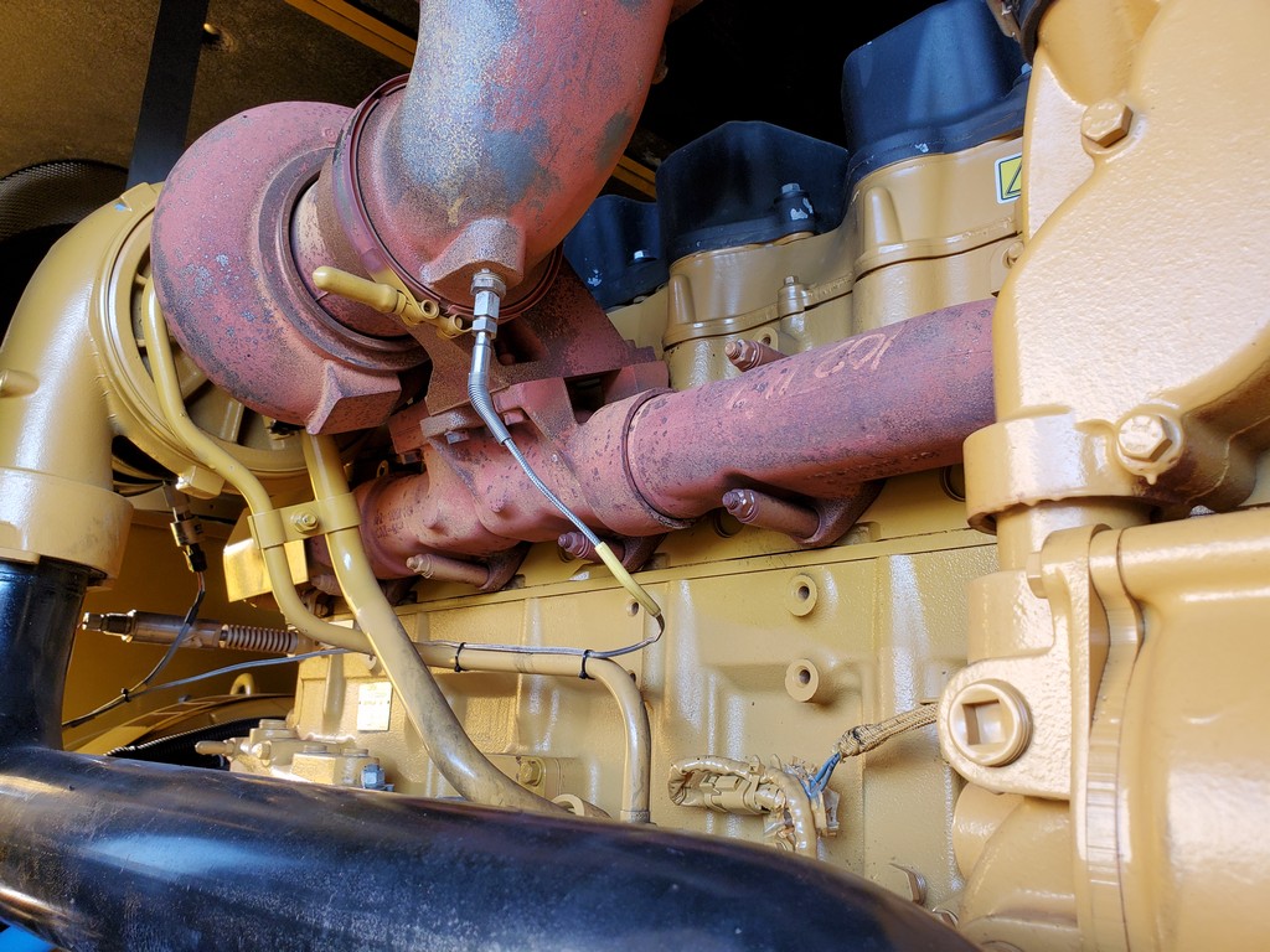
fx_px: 954
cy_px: 476
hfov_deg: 67.3
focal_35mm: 26
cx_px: 635
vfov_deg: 53.1
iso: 125
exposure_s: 1/100
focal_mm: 4.3
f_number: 2.4
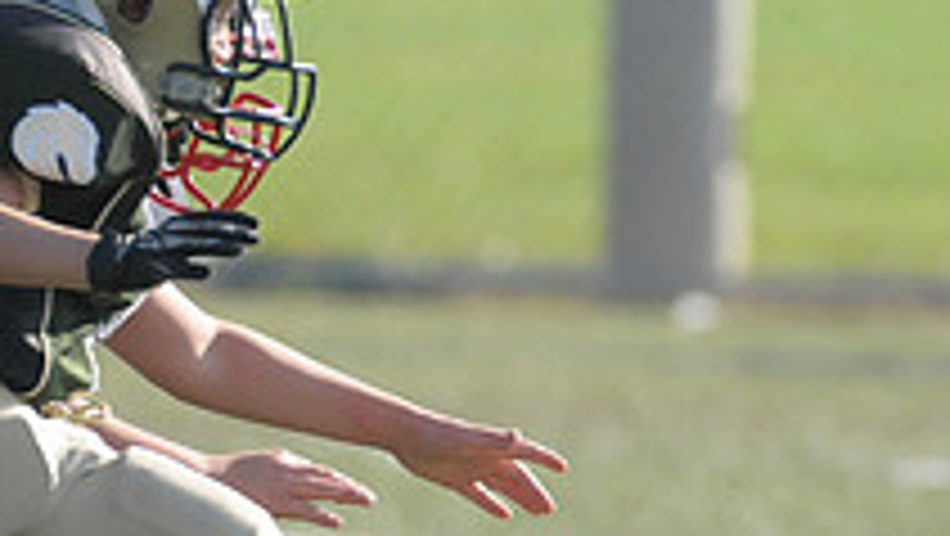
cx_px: 657
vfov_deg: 1.0
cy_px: 786
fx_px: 30424
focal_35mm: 1207
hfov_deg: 1.8
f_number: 4
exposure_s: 1/6400
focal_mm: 280
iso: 1600
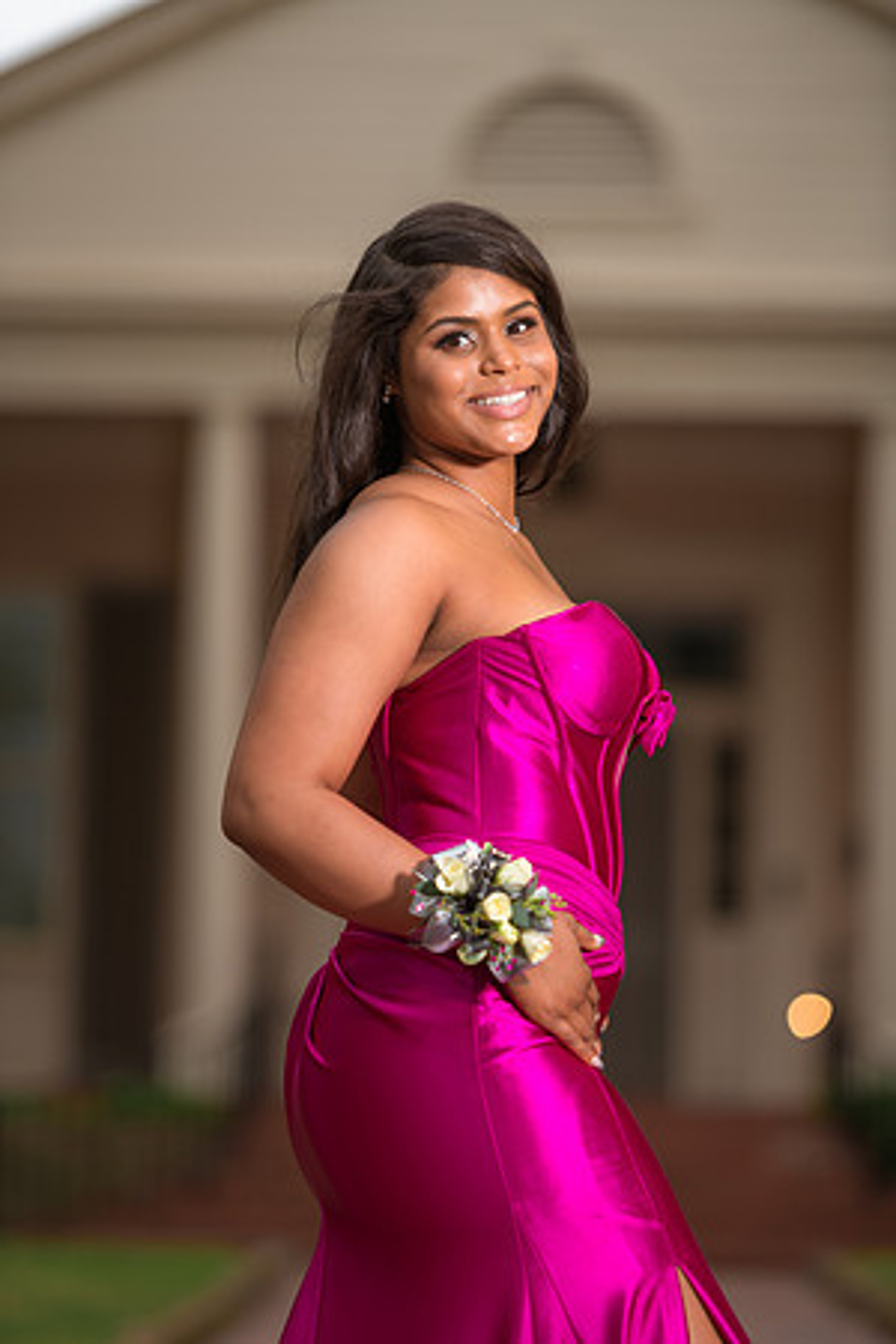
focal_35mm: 170
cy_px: 672
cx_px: 448
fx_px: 6346
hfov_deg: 8.1
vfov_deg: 12.1
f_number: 2.8
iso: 100
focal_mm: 170
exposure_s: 1/250
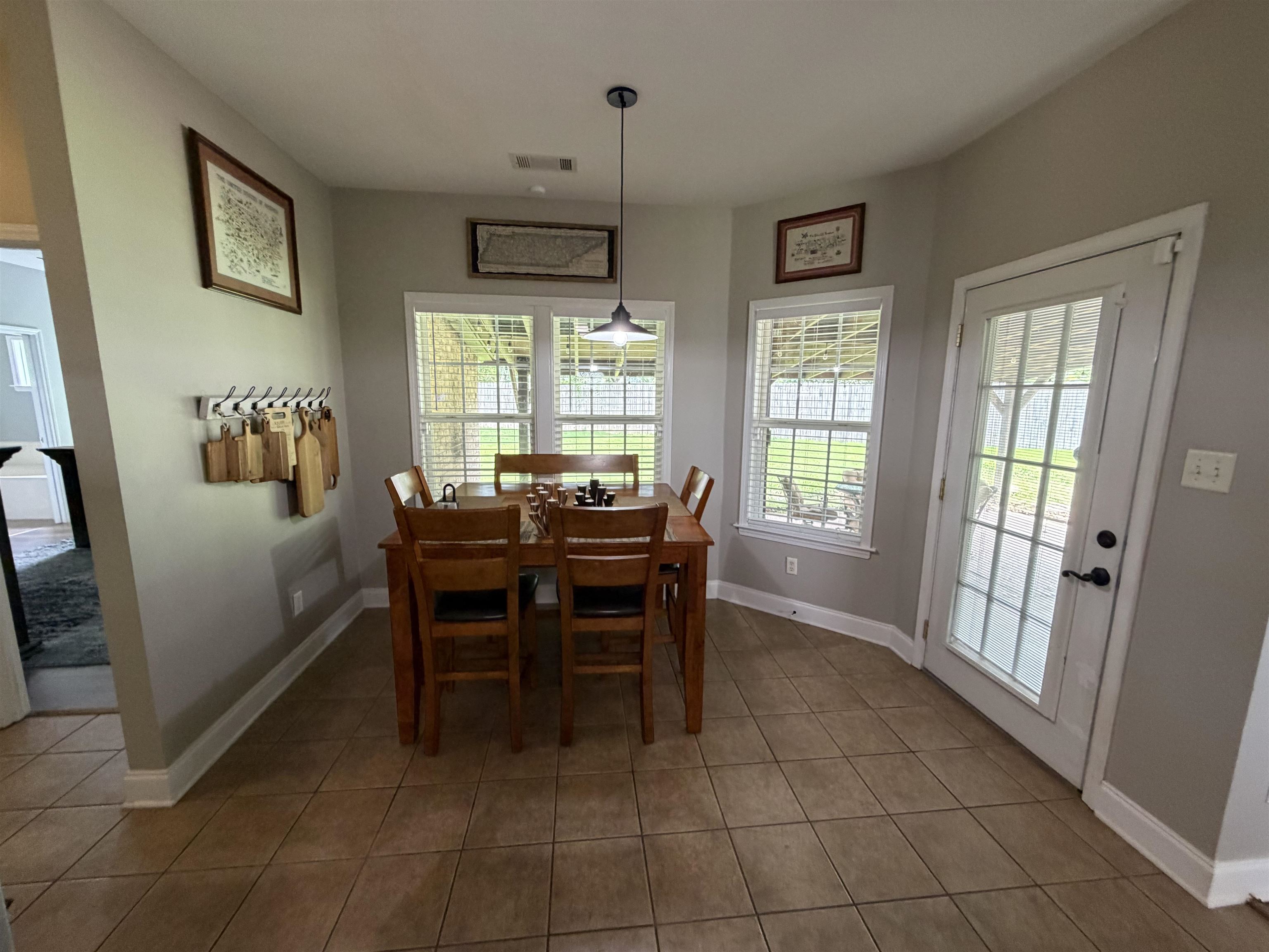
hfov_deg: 102.1
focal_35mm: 14
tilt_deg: -10.2
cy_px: 476
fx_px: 513
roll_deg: +0.2
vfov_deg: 85.7
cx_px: 634
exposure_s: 1/83
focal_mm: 2.22
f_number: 2.2
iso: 320
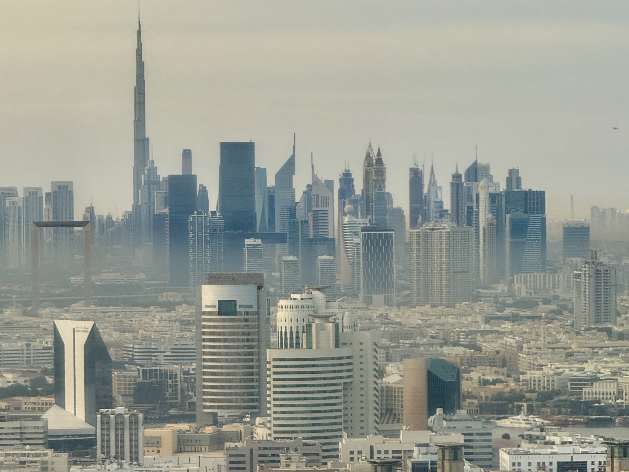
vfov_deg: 12.3
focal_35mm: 120
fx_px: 2180
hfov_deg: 16.4
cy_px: 236
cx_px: 314
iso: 50
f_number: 2.8
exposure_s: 1/395
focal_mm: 15.66
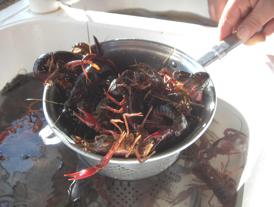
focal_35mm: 39
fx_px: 309
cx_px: 137
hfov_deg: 47.8
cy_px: 104
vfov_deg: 36.9
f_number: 2.8
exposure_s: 1/283
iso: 105
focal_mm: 8
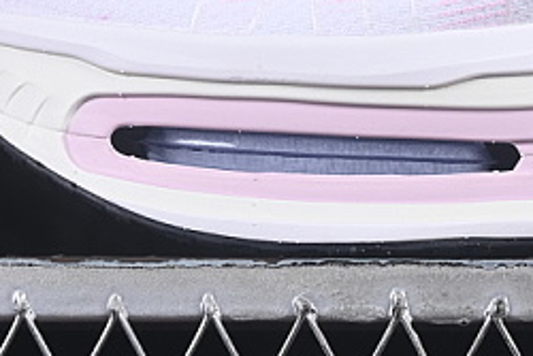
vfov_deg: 5.7
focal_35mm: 240
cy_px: -95
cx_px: 527
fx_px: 3555
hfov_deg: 8.5
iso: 160
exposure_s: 1/100
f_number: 8
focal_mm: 50
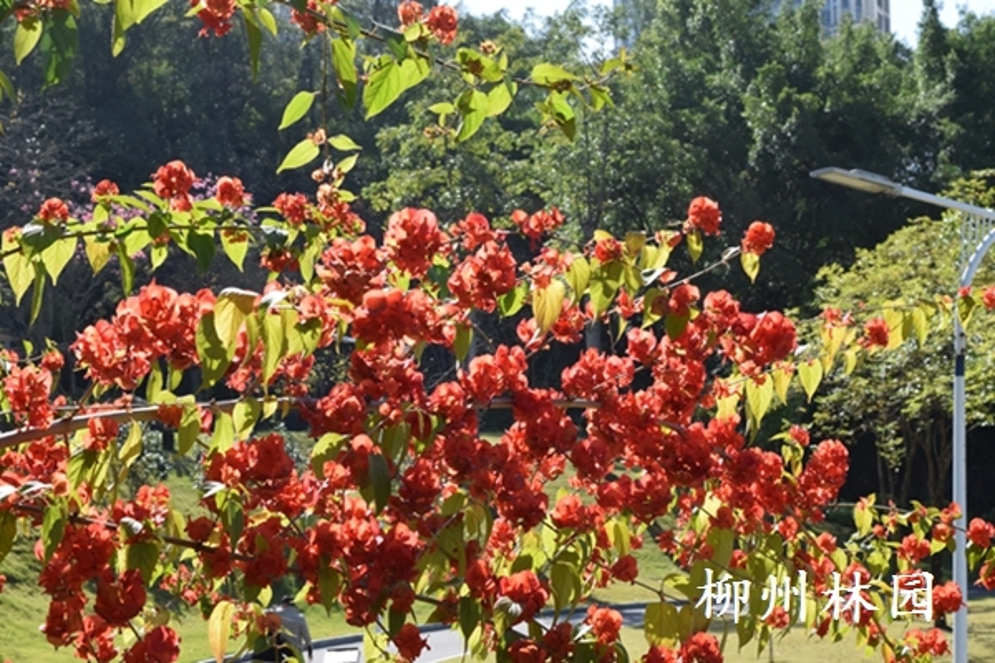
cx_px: 498
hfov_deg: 27.0
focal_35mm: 75
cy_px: 332
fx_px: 2073
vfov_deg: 18.2
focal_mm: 50
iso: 1600
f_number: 14
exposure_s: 1/800
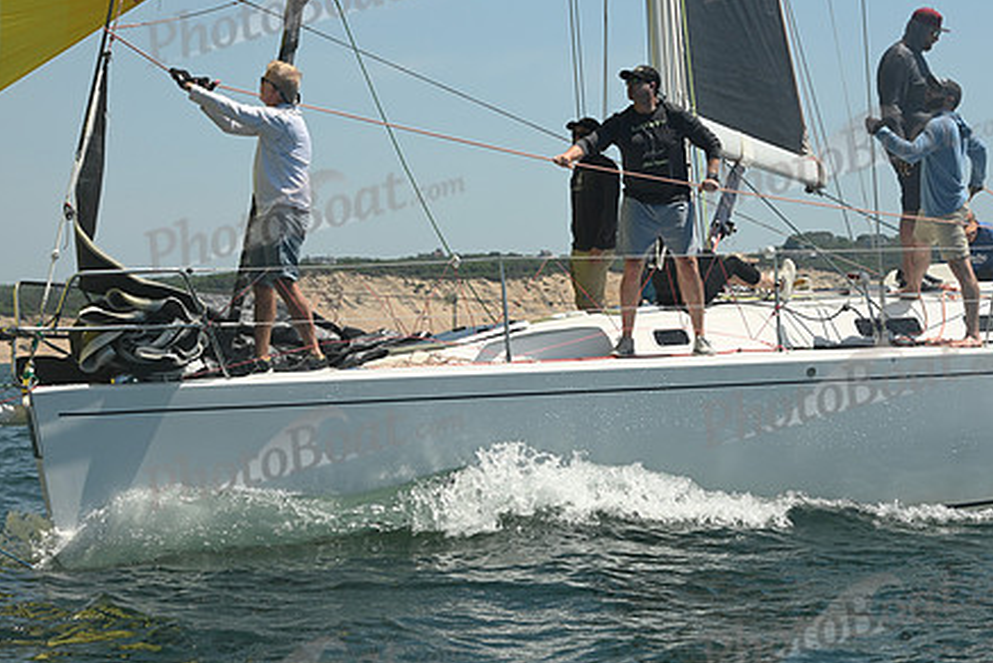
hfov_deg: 16.8
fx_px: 3367
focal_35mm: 122
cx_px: 584
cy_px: 303
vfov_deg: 11.3
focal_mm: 92
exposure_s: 1/1000
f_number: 9
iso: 320
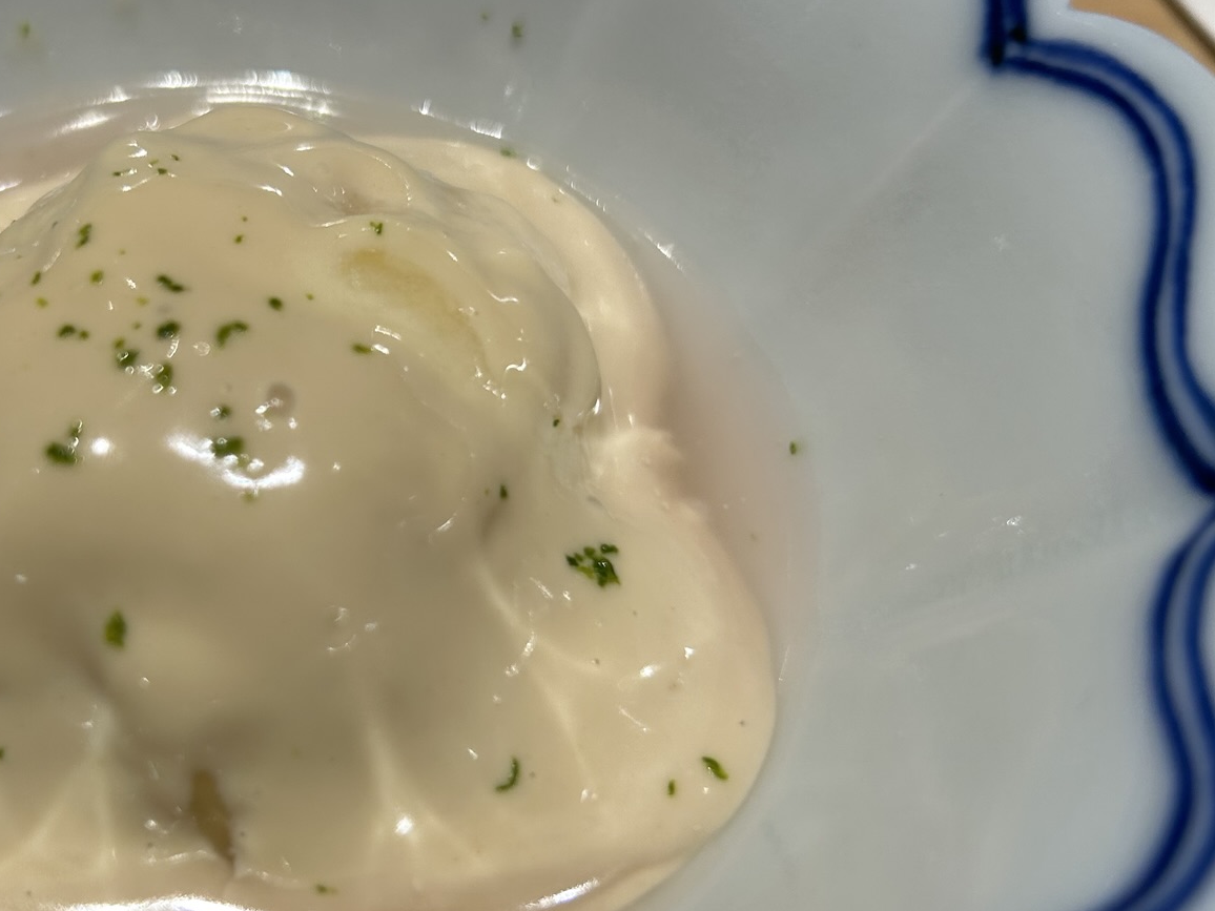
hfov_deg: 40.6
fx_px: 1579
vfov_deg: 32.2
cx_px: 266
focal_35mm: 45
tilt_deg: -54.1
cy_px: 498
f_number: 1.5
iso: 40
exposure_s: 1/121
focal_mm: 5.7
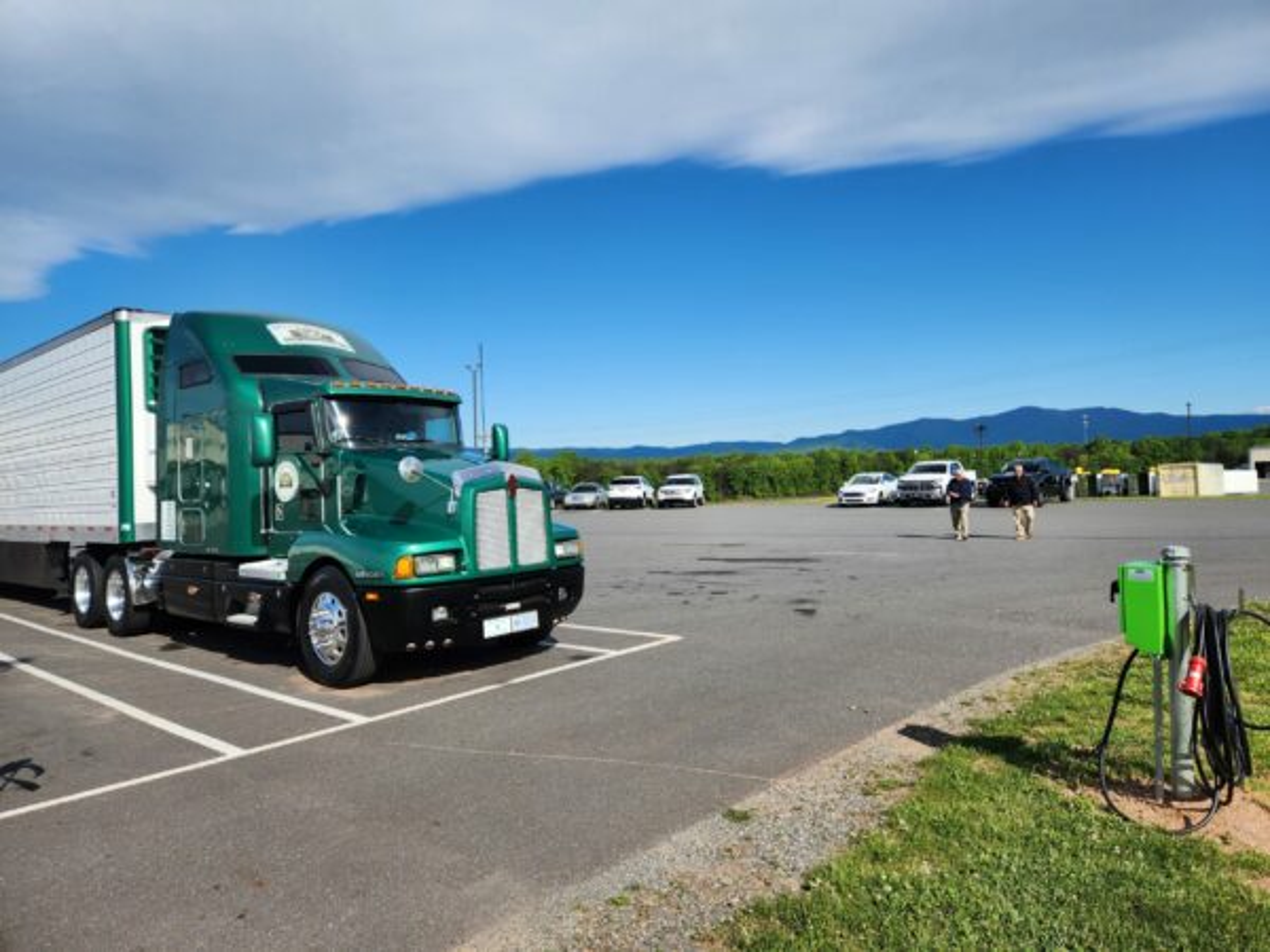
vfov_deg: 58.9
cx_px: 635
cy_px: 476
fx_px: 844
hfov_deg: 73.9
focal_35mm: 23
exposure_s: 1/1978
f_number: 1.8
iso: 20
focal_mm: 5.4
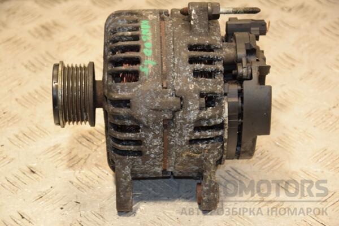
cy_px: 113
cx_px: 170
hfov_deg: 17.1
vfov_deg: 11.4
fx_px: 1130
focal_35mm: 120
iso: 800
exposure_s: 1/100
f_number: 5.3
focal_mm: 80
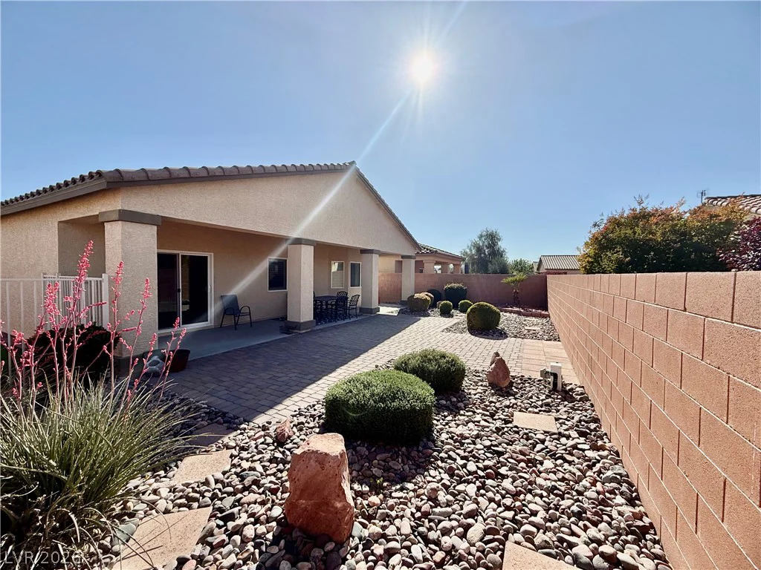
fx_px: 308
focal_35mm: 14
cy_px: 285
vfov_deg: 85.7
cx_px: 380
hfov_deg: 102.1
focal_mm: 2.22
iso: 50
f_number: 2.2
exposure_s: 1/2717
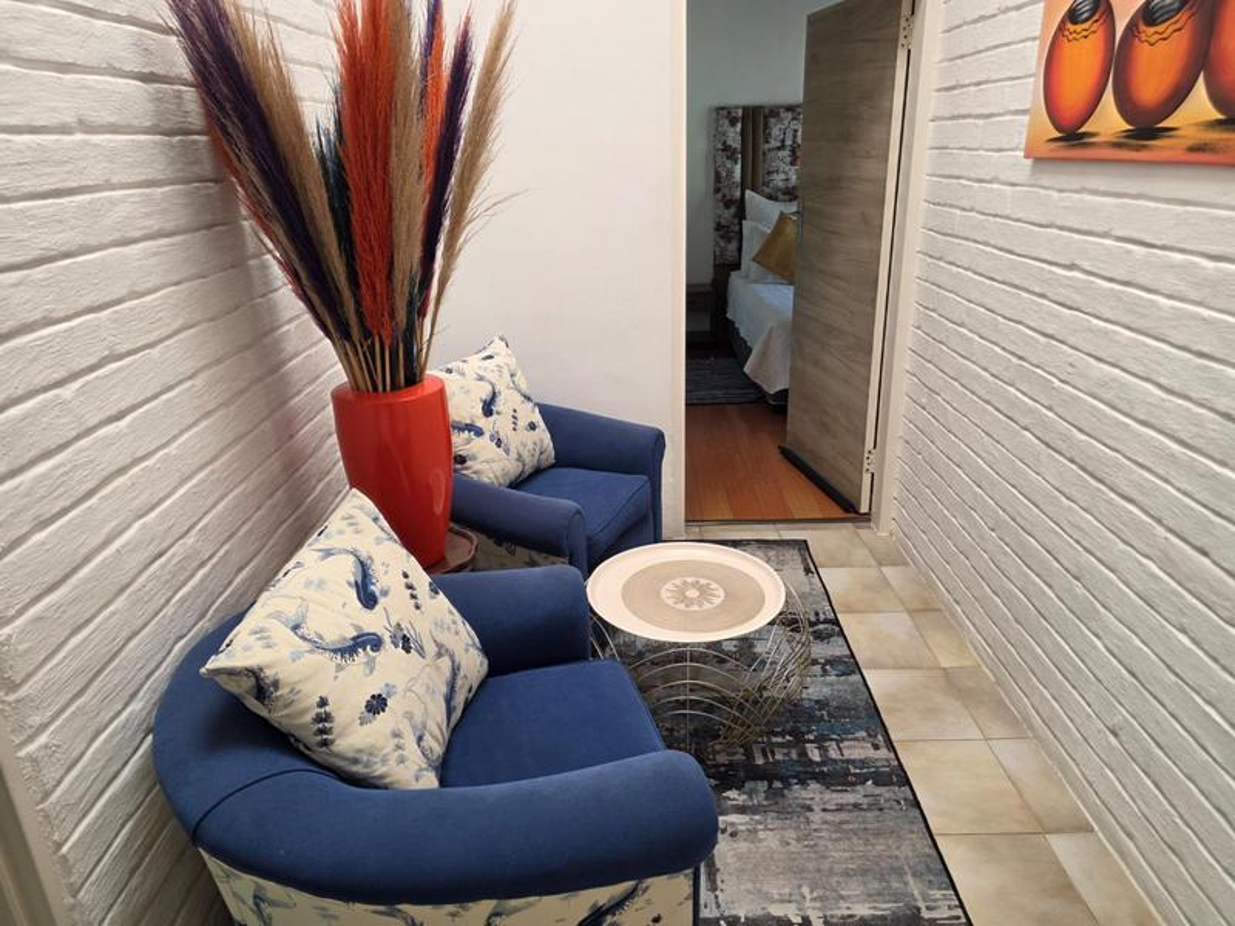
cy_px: 463
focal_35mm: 23
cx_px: 618
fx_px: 821
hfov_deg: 73.9
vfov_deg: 58.9
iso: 160
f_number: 1.7
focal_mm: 6.3
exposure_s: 1/180
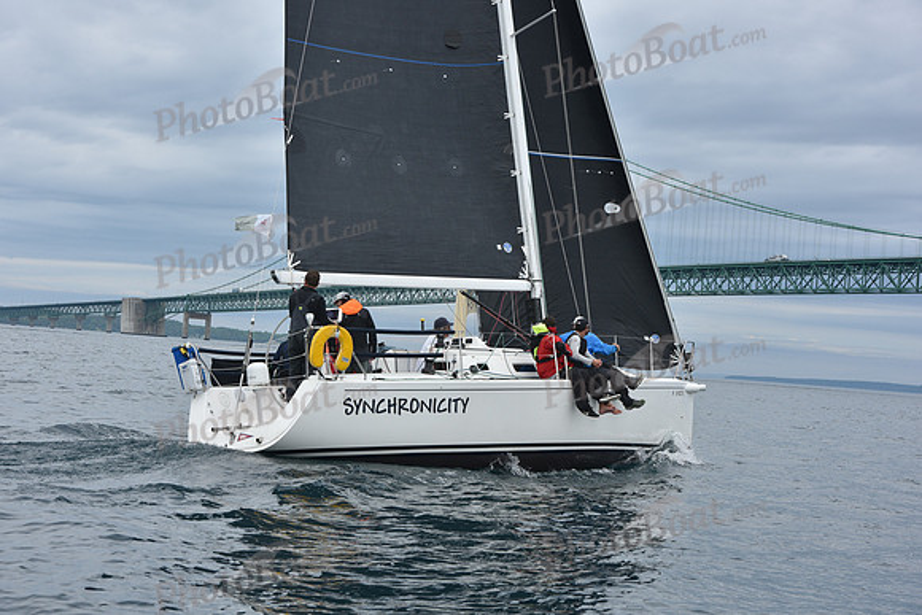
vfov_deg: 19.5
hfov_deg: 28.8
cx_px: 461
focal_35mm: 70
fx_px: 1793
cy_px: 308
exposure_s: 1/800
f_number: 9
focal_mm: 70
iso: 250
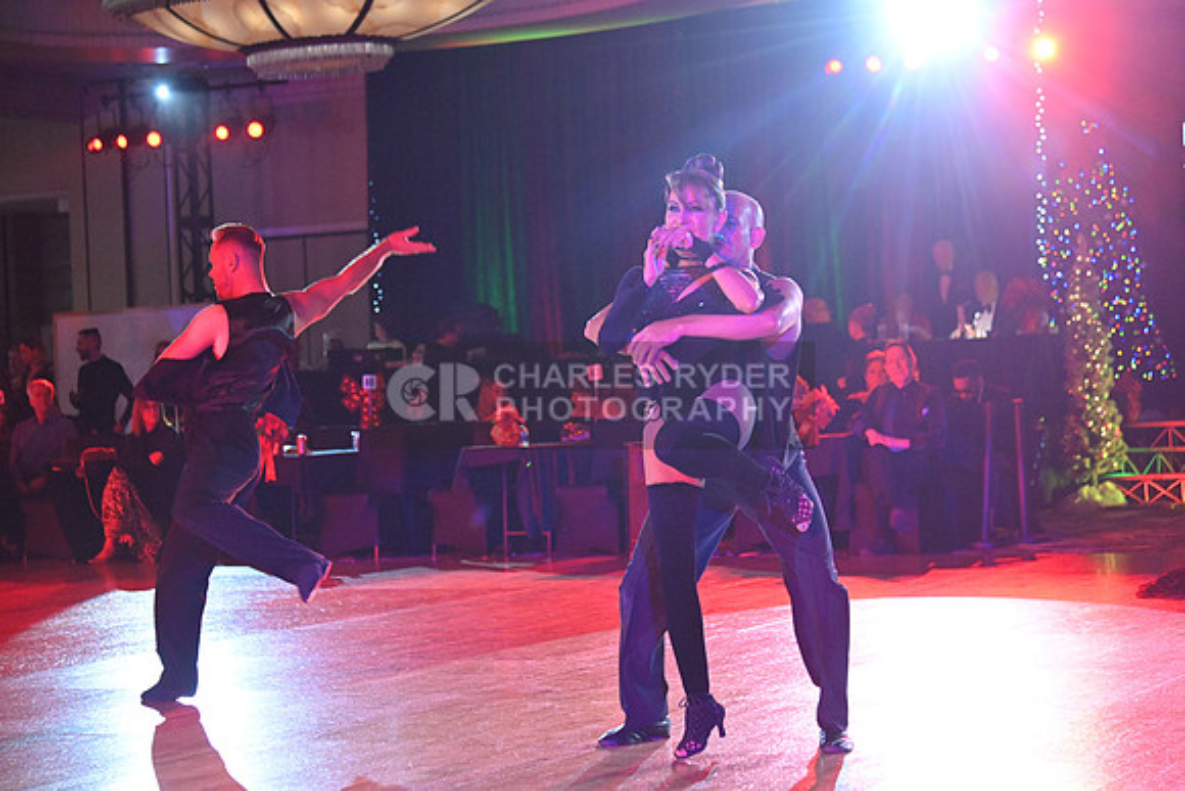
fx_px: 2700
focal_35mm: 82
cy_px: 396
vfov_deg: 16.7
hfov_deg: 24.8
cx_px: 592
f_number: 5
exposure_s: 1/400
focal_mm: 82
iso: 5000
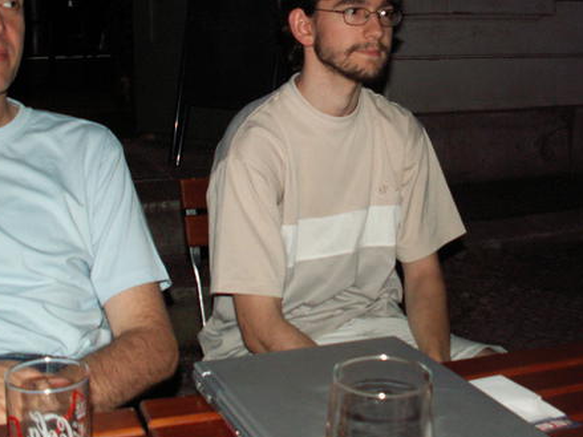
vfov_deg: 28.3
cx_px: 386
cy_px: 128
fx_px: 859
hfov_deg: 37.1
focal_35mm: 51
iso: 160
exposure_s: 1/40
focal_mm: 5.86
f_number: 2.8
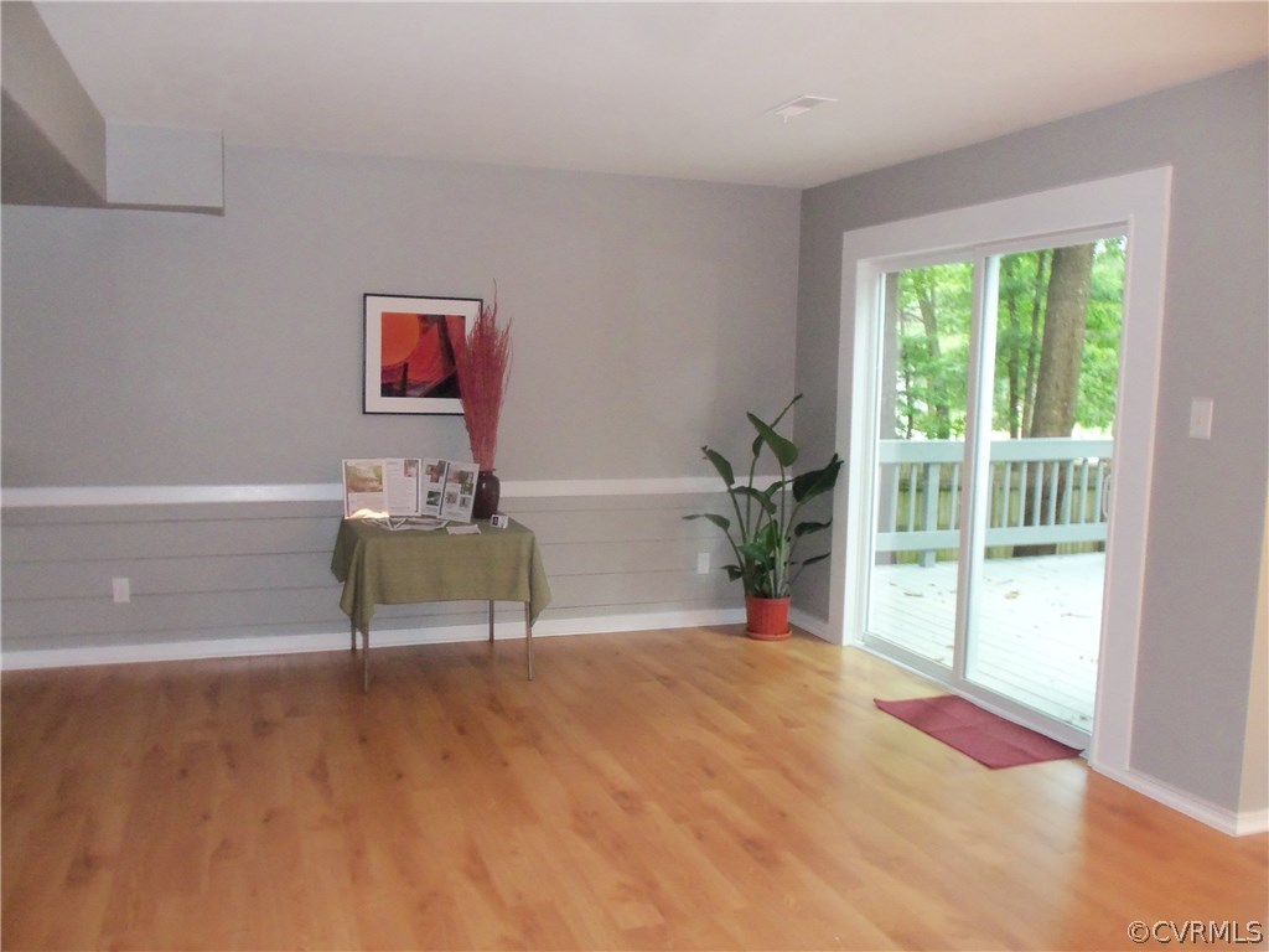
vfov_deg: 48.2
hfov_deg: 61.7
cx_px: 634
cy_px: 476
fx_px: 1063
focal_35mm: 29
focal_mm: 5.2
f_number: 3.4
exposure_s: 1/30
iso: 250
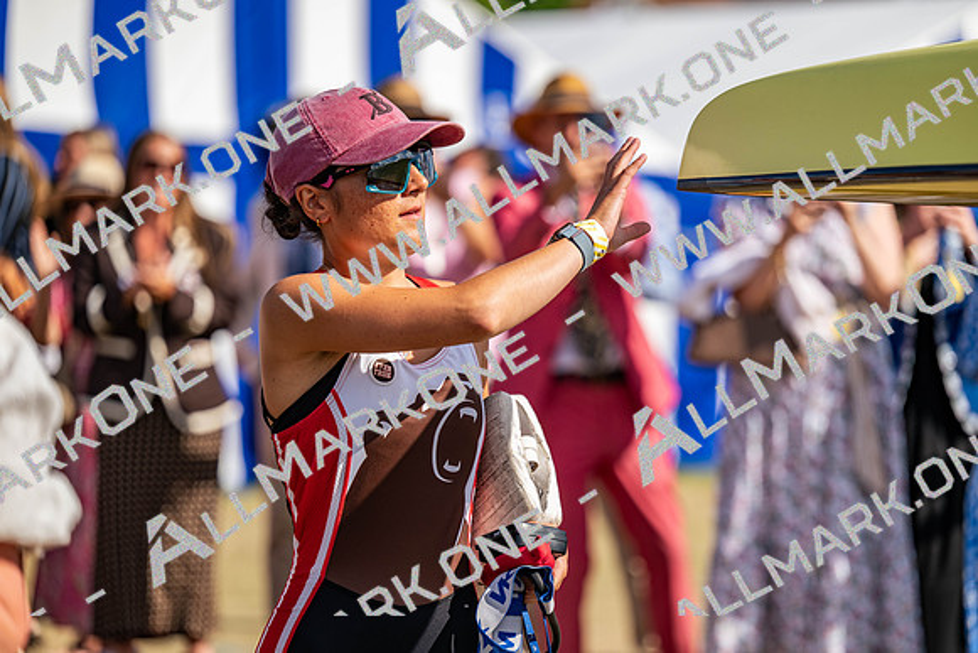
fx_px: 3668
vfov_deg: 10.2
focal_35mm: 135
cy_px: 326
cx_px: 489
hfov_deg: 15.2
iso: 90
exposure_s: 1/2000
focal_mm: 135
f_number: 2.8
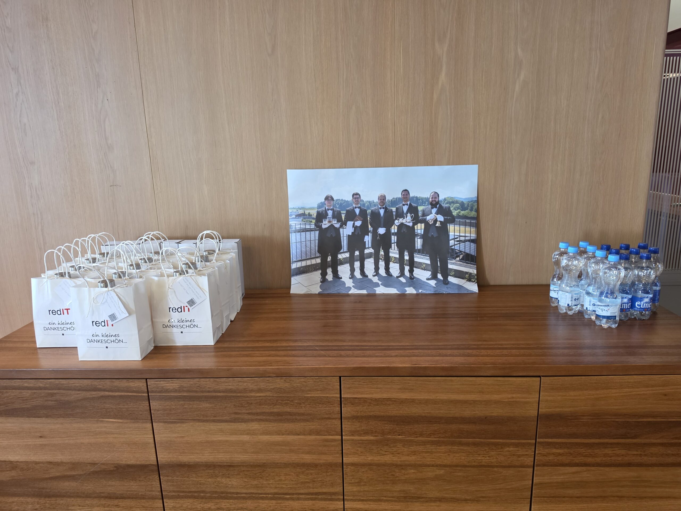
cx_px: 340
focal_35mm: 23
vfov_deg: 58.9
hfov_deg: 73.9
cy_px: 256
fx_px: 452
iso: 250
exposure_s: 1/50.3
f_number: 1.4
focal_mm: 6.5
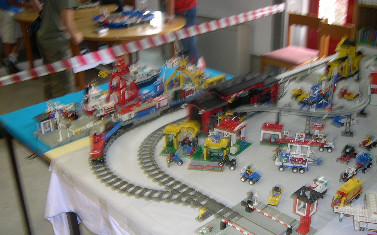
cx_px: 190
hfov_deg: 48.2
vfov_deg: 31.2
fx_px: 421
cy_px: 132
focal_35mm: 41
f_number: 2.8
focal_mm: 8
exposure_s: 1/30
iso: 100
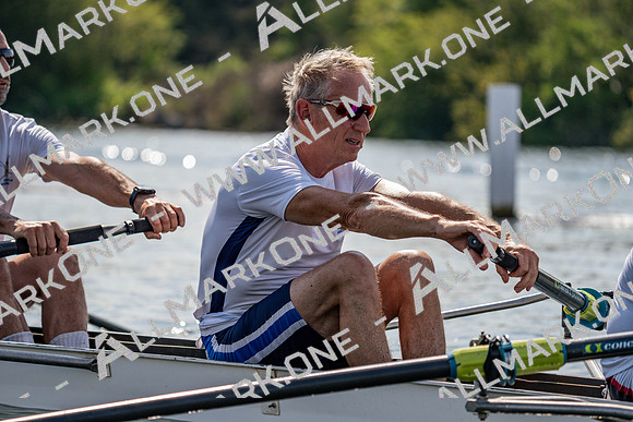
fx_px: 4397
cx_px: 316
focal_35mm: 250
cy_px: 211
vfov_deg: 5.5
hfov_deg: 8.2
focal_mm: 250
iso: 160
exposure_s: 1/1600
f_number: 5.6
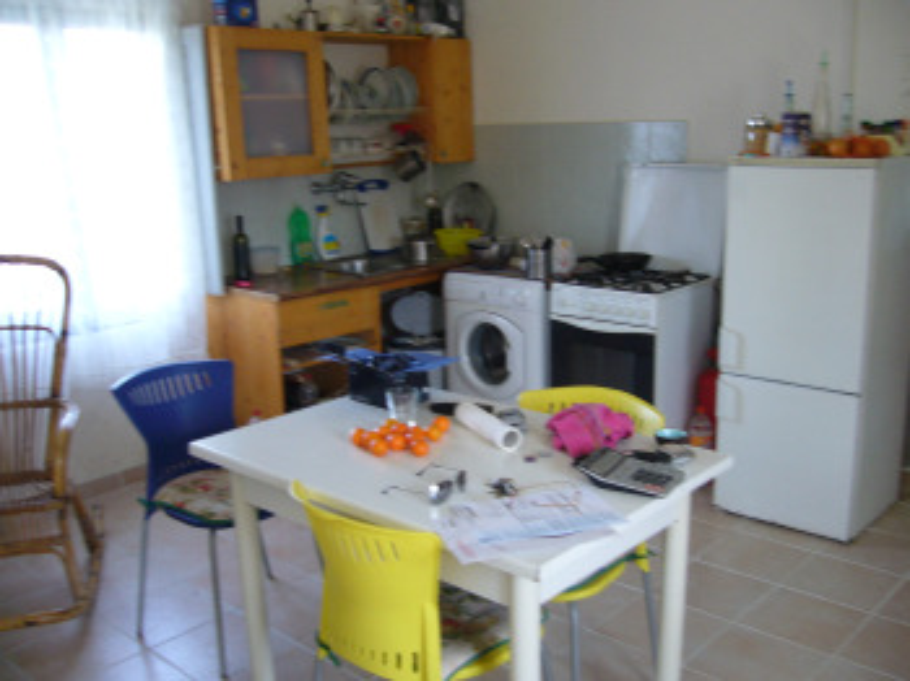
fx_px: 919
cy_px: 340
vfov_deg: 40.7
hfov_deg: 52.7
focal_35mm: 35
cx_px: 455
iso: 125
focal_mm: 5.8
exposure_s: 1/15
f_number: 2.8
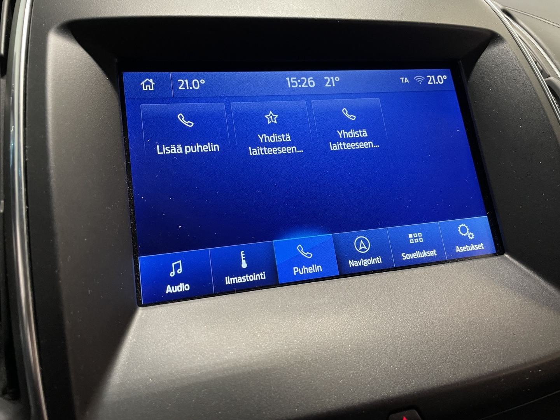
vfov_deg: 53.1
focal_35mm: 26
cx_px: 280
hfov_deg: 67.3
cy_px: 210
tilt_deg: -26.7
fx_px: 421
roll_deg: -2.5
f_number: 1.6
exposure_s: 1/56
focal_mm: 4.2
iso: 250
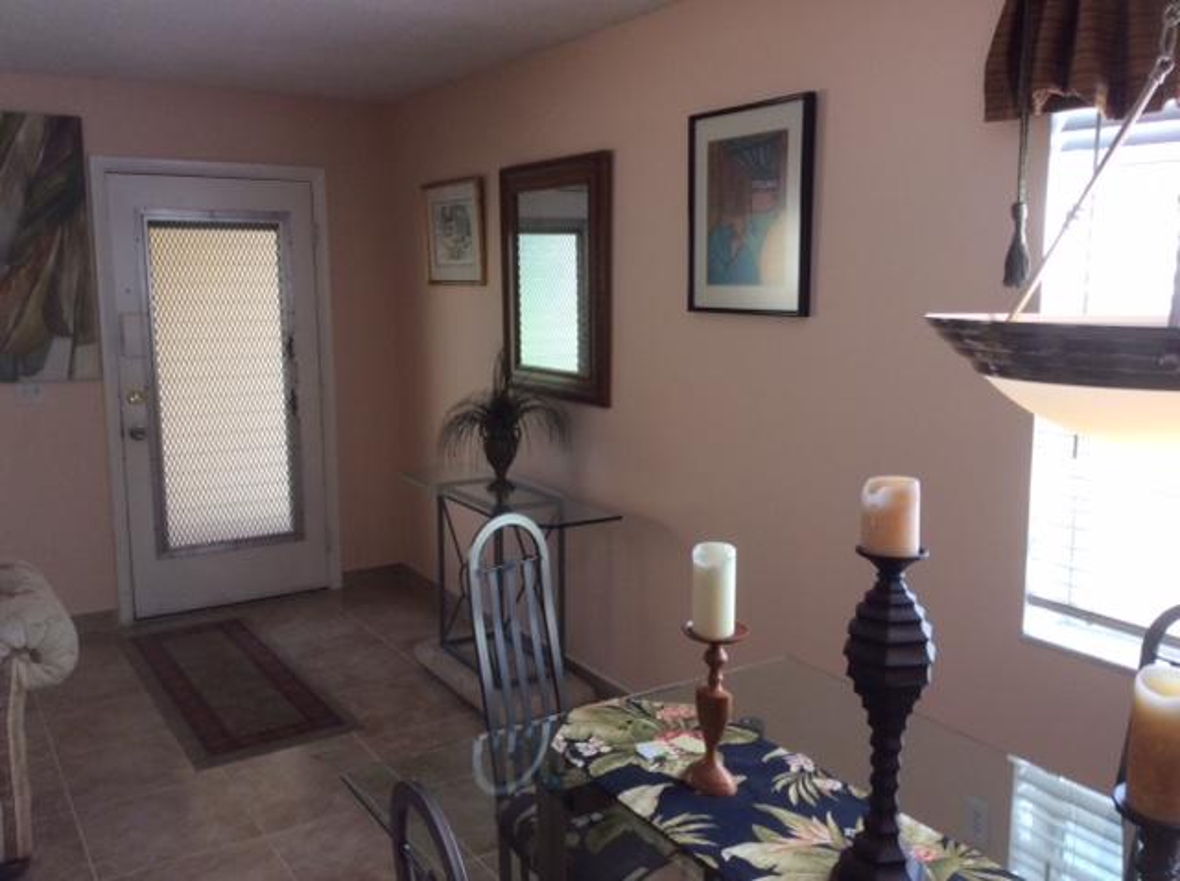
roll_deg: +0.8
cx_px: 590
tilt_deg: -10.1
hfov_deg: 56.9
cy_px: 440
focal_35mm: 32
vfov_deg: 44.1
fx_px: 1089
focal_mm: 3.3
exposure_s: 1/120
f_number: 2.4
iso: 50
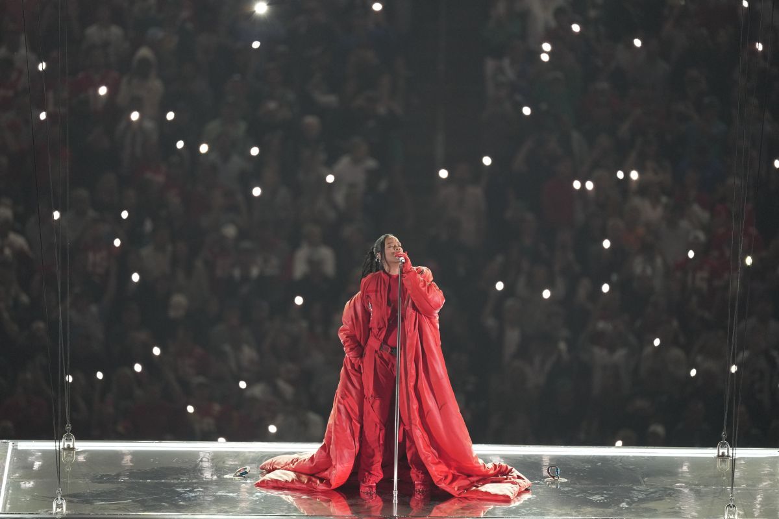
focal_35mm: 600
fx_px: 12982
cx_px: 390
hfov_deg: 3.4
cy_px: 260
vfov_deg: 2.3
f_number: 4
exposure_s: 1/500
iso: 2500
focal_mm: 600
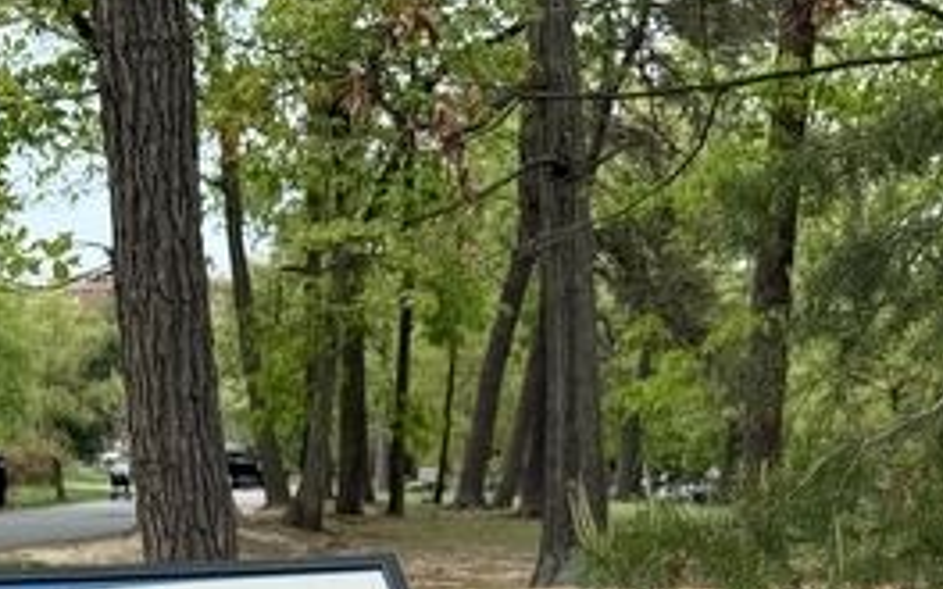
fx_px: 1979
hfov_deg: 26.6
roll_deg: +2.0
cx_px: 307
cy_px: 1025
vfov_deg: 15.0
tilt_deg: -18.1
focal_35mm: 77
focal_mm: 6.76
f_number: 1.78
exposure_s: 1/1174
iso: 80
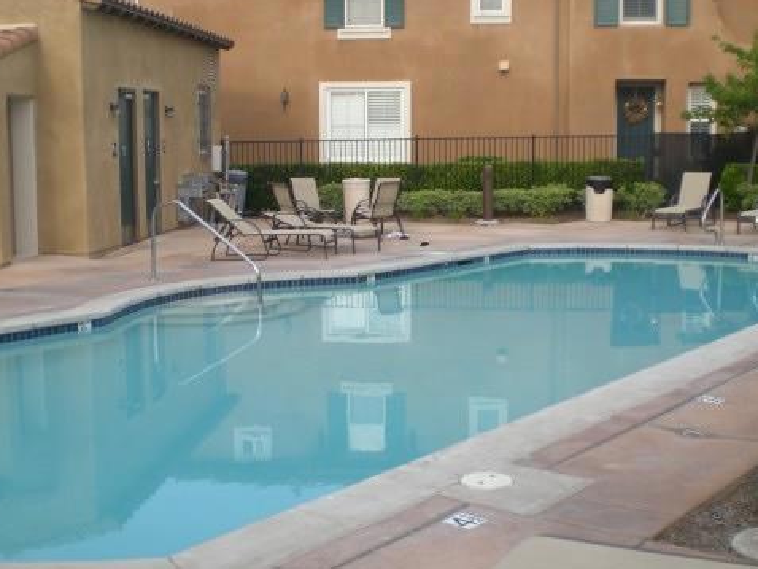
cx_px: 432
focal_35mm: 51
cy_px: 296
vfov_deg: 28.6
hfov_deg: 37.4
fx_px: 1117
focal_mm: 6.3
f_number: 3.1
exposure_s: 1/400
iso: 50
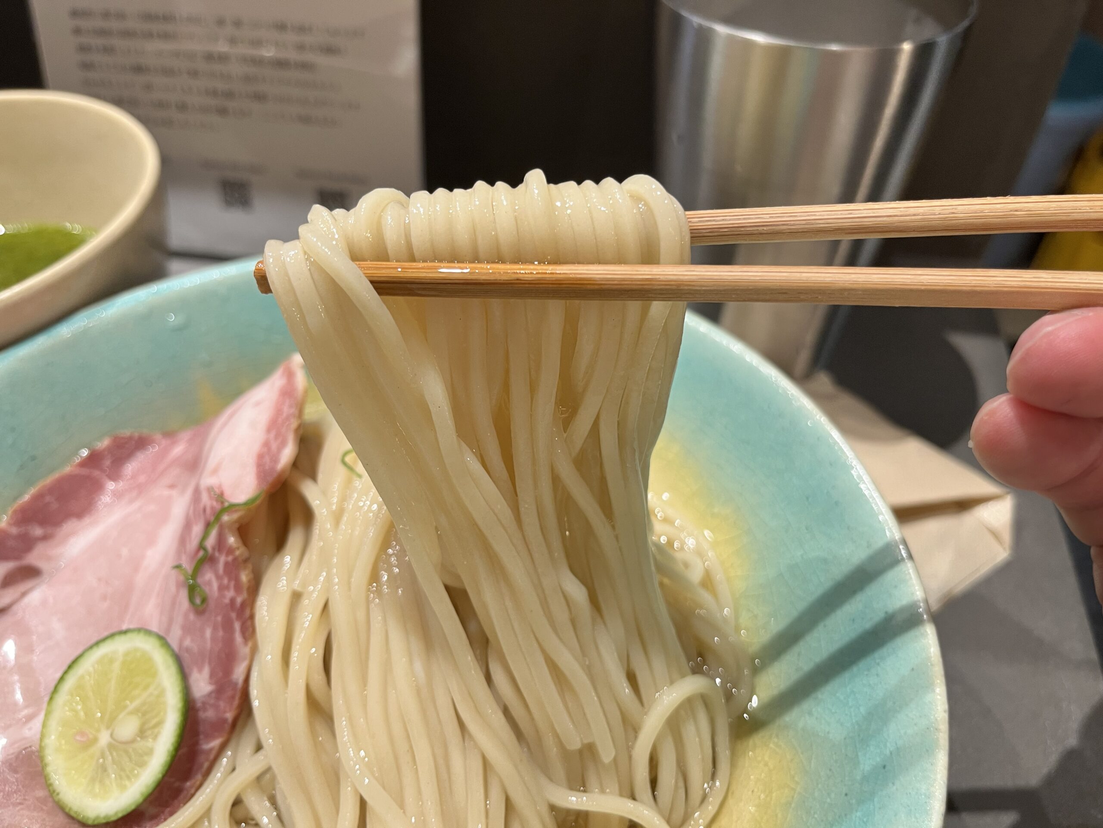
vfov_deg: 53.1
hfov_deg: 67.3
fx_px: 828
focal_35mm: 26
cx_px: 552
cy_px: 414
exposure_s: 1/50
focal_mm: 5.1
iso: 100
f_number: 1.6
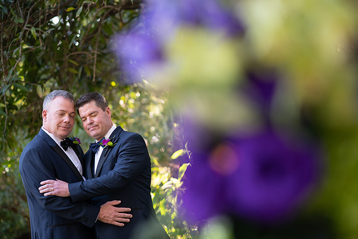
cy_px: 120
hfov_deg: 23.9
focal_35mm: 85
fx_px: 845
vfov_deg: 16.1
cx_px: 179
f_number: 2.2
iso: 500
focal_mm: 85
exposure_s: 1/400
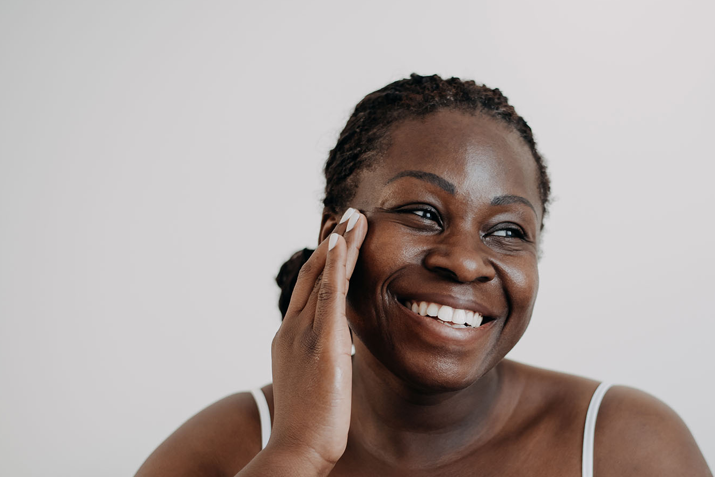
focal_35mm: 75
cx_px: 444
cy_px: 342
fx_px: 1490
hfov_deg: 26.9
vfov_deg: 18.1
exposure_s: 1/80
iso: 320
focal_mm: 50
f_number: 2.5
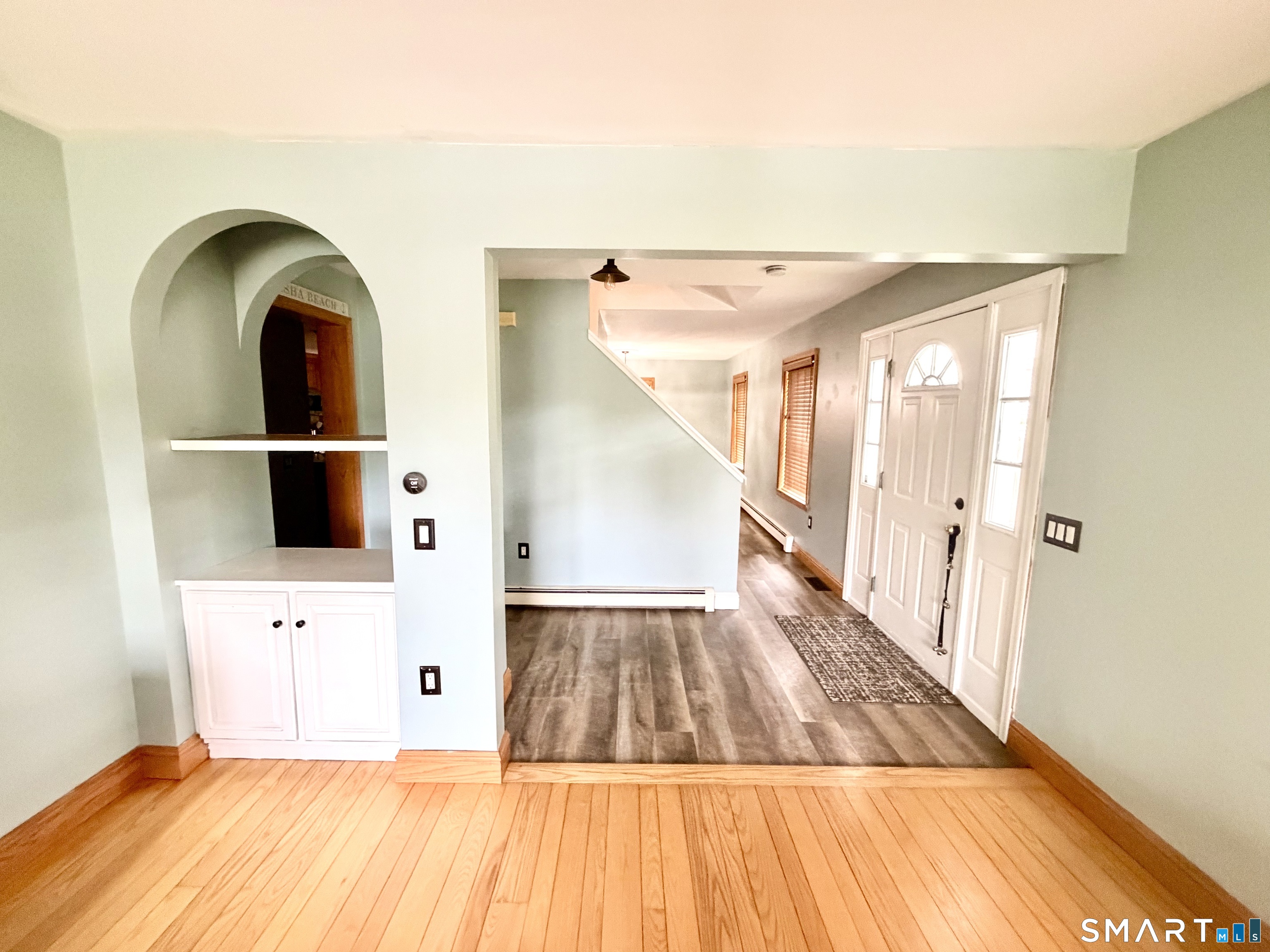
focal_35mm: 14
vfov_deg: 85.7
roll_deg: -0.7
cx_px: 635
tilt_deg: -5.1
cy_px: 476
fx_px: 514
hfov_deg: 102.1
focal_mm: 2.22
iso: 640
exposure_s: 1/60
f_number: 2.2
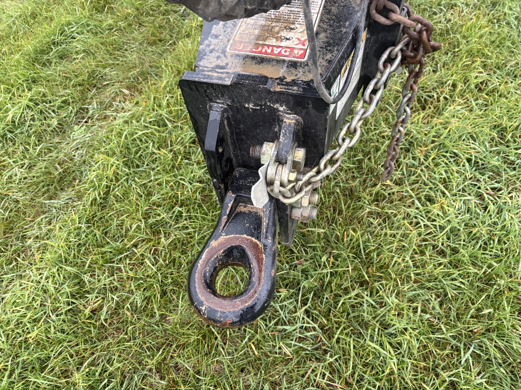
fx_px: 391
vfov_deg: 53.1
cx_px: 260
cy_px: 195
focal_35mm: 26
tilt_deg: -55.4
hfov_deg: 67.3
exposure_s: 1/60
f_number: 1.6
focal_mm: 5.96
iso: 250
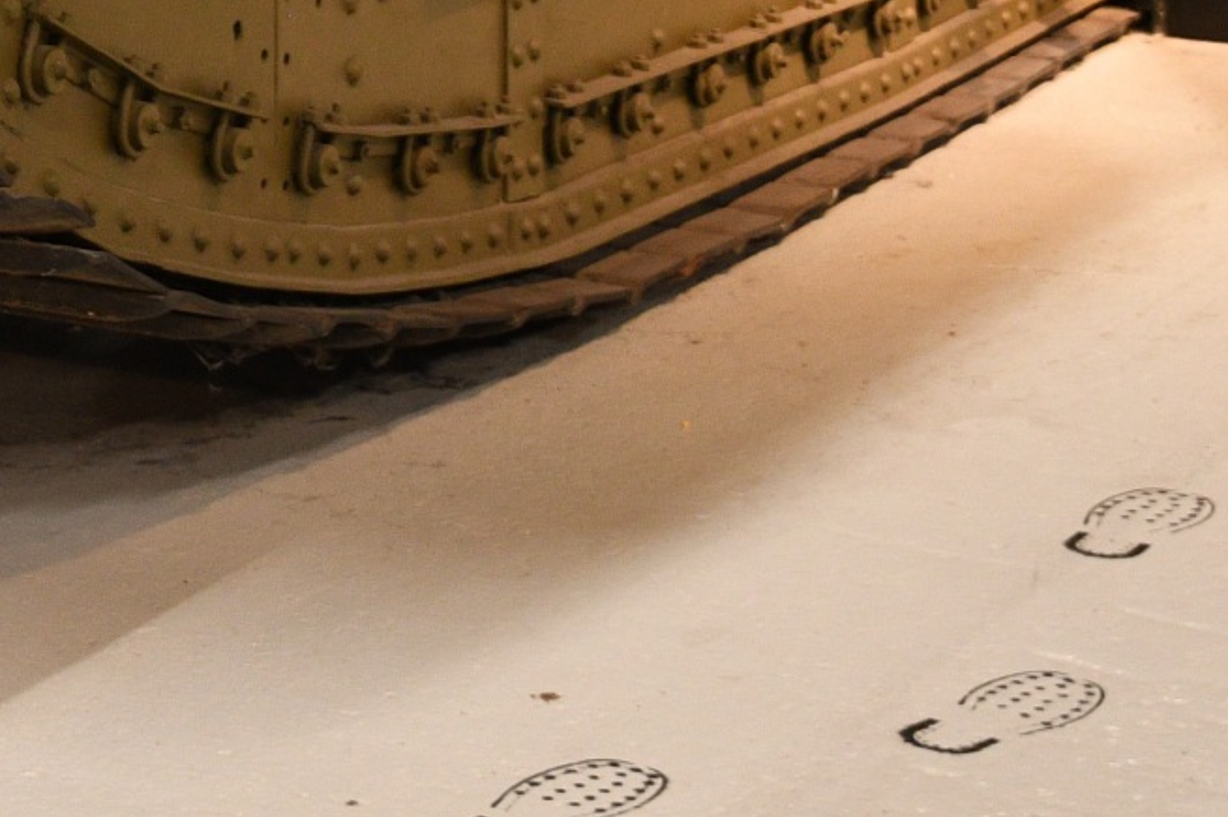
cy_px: -600
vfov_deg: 9.9
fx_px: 4500
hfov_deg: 14.7
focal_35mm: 132
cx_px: -450
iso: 800
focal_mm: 24
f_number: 3
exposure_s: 1/20
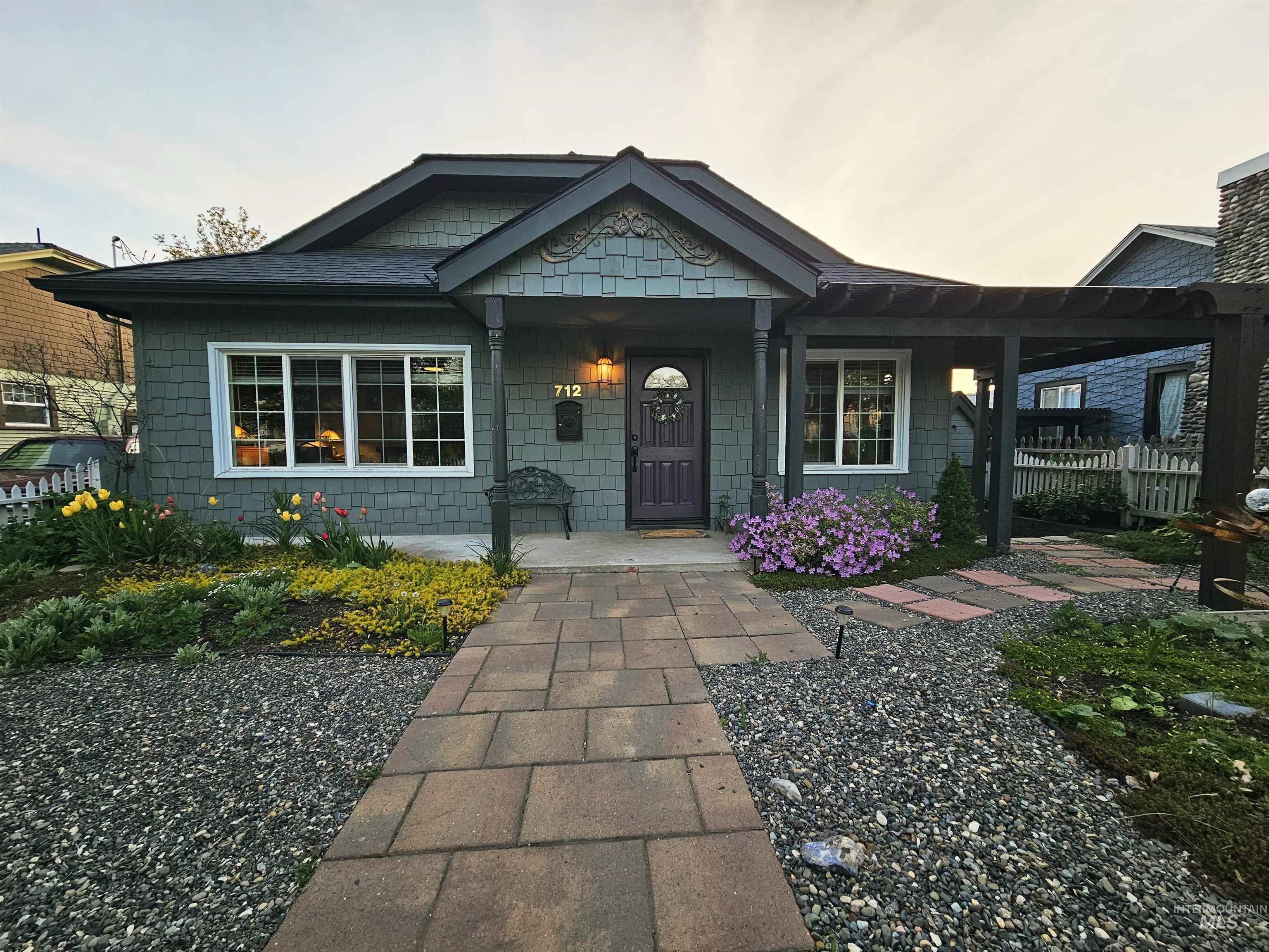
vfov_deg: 89.9
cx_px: 634
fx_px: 477
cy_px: 476
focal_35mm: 13
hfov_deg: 106.2
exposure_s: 1/120
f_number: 2.2
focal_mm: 2.2
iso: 64
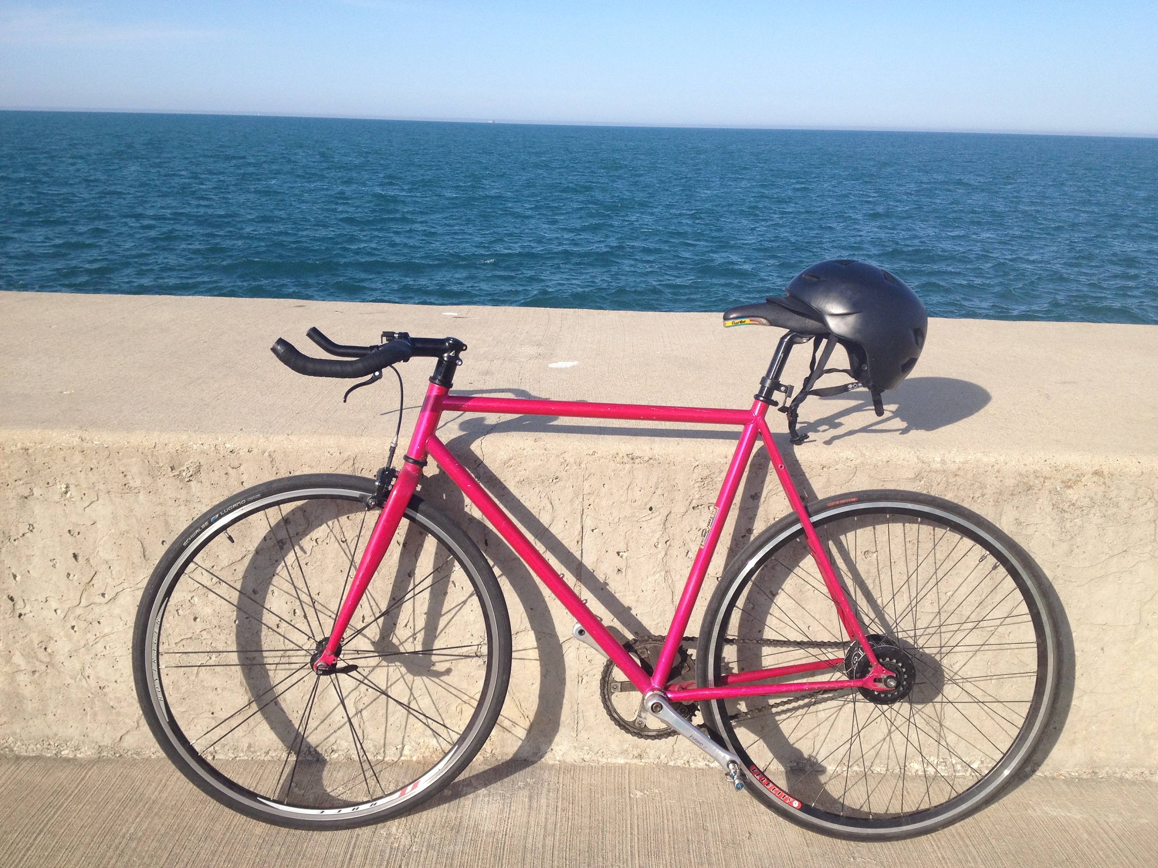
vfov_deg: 40.7
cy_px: 434
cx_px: 579
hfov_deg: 52.6
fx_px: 1171
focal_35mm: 35
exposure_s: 1/1453
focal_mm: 4.28
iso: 50
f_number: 2.4
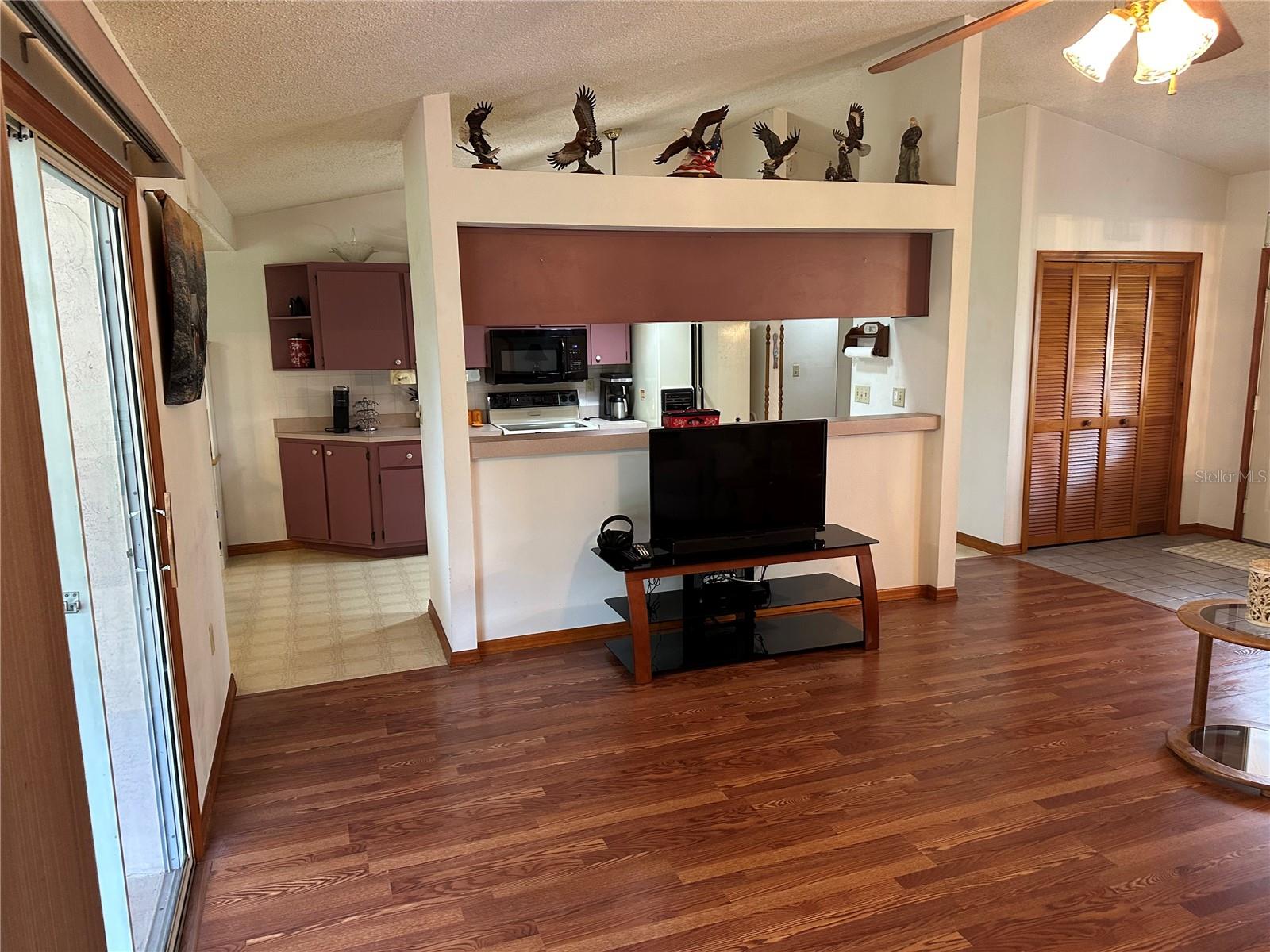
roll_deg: +0.6
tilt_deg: -9.3
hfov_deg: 71.6
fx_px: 881
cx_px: 635
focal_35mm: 24
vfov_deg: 56.8
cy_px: 476
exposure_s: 1/60
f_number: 1.78
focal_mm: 6.86
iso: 320
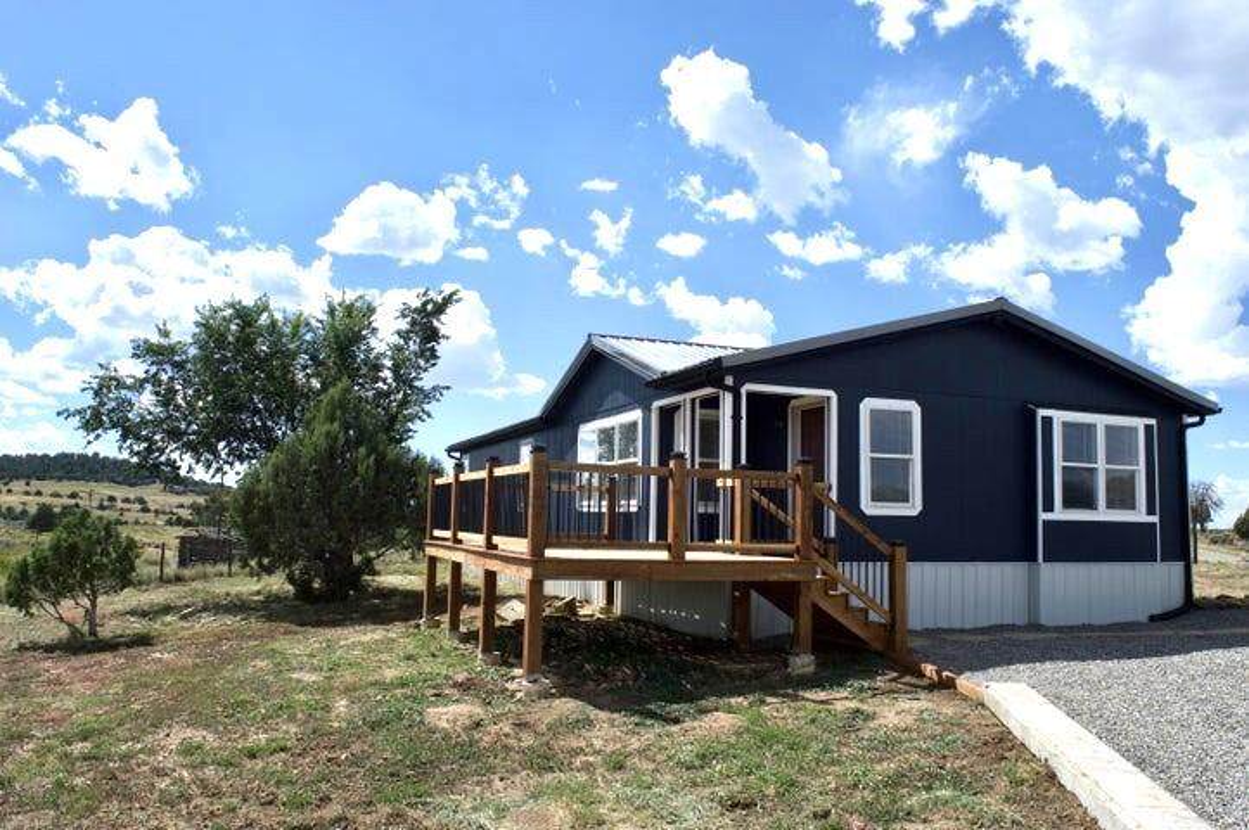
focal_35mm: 27
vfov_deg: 47.8
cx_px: 624
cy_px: 415
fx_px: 936
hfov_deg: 67.4
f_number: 11
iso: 180
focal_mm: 18
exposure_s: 1/500
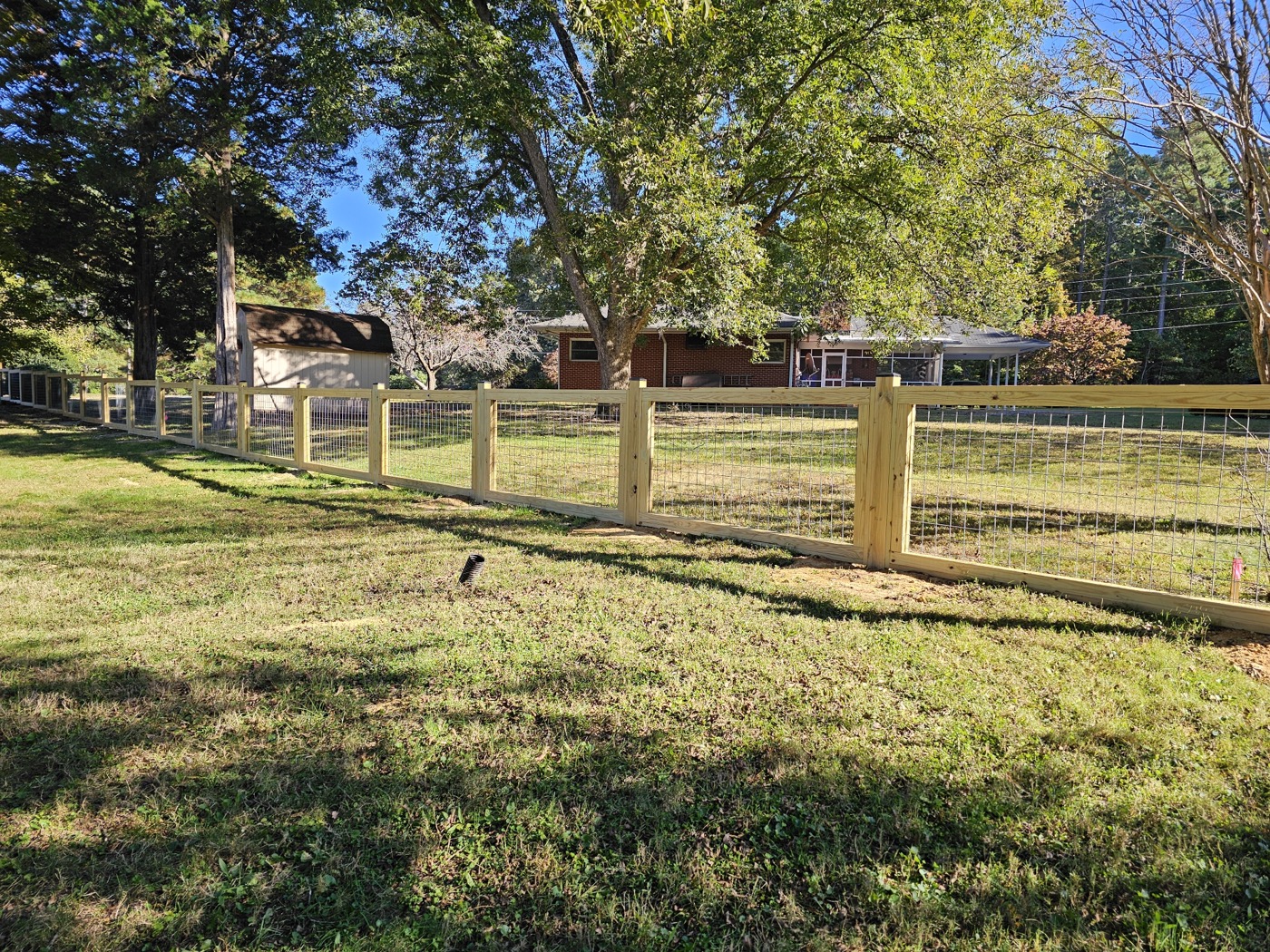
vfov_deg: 58.9
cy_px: 476
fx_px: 844
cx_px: 635
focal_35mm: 23
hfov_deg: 73.9
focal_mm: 6.3
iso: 12
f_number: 1.7
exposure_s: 1/180
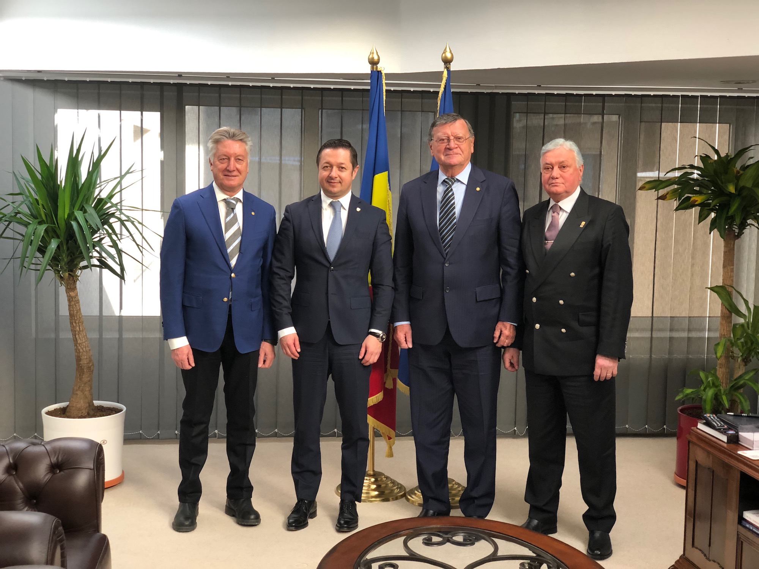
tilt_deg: -5.1
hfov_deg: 36.8
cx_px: 380
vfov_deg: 28.0
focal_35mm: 52
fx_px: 1140
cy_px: 284
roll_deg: -0.8
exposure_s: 1/50
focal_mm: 6
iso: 64
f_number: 2.4
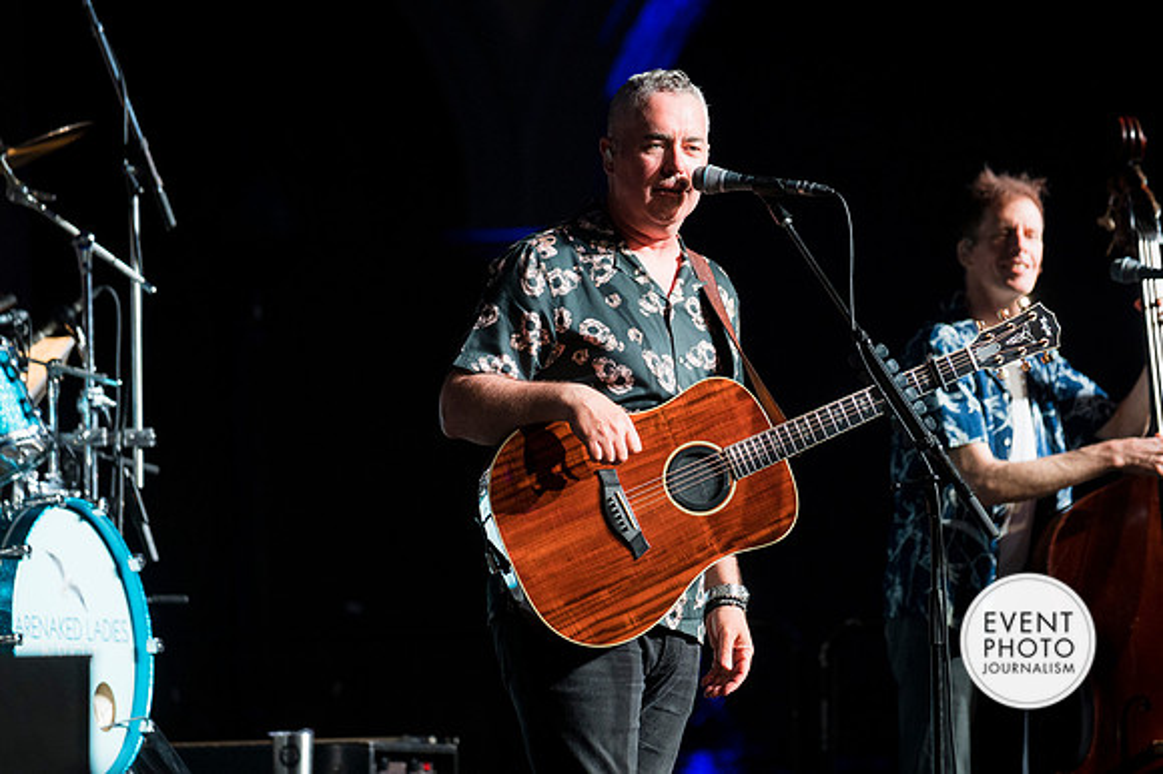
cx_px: 584
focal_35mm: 237
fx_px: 7655
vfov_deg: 5.8
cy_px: 368
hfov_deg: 8.7
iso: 1000
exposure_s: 1/160
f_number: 2.8
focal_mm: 150
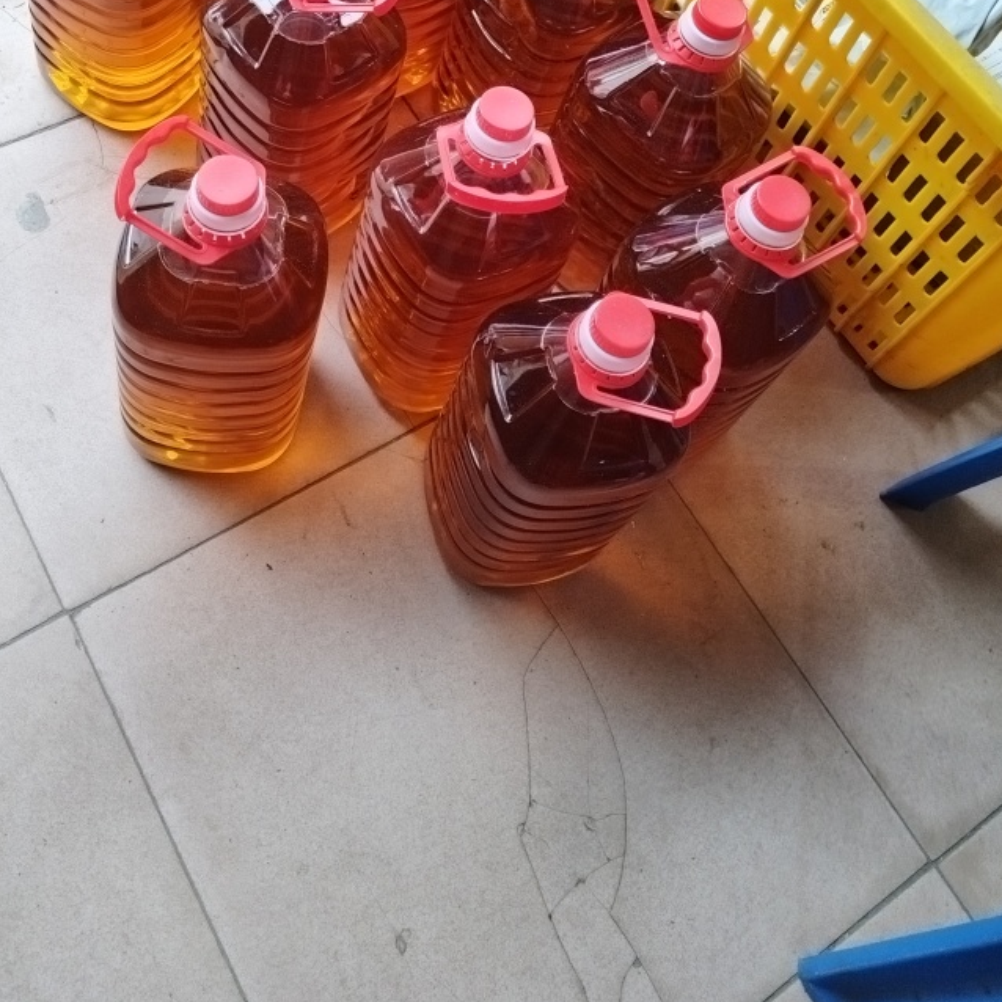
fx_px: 1113
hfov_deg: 48.3
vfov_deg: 45.7
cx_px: 440
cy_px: 186
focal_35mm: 34
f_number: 1.9
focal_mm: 5.52
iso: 1510
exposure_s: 1/100
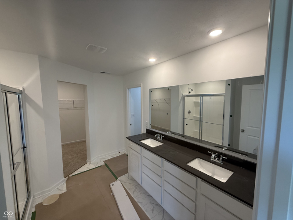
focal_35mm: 14
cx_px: 146
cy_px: 110
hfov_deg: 102.1
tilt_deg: -5.0
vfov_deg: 85.7
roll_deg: -0.3
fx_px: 118
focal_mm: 2.22
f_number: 2.2
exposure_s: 1/120
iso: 160
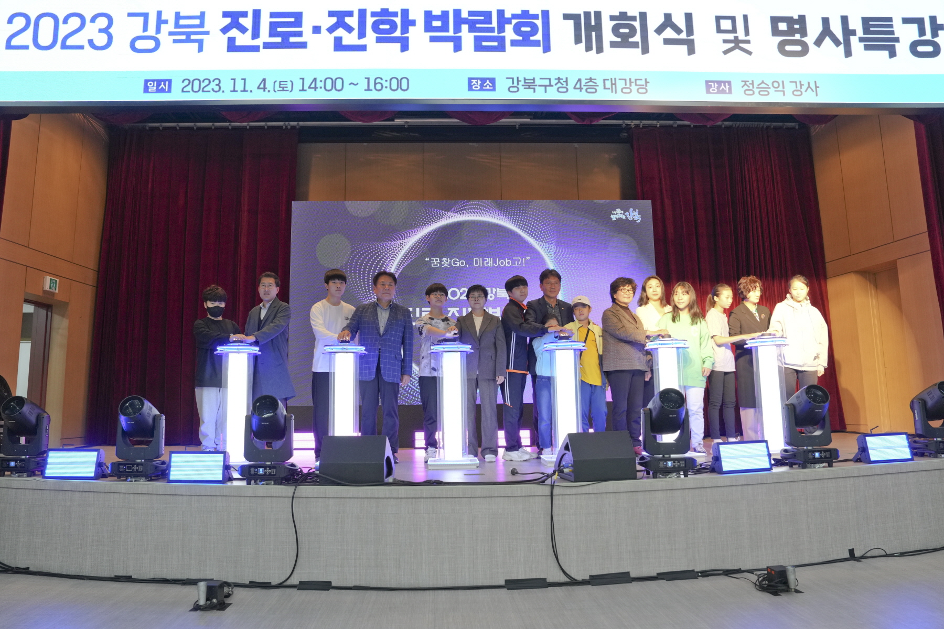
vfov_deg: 53.1
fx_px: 629
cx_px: 472
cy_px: 314
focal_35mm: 24
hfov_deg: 73.7
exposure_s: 1/160
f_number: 4
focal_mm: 24
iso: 1600
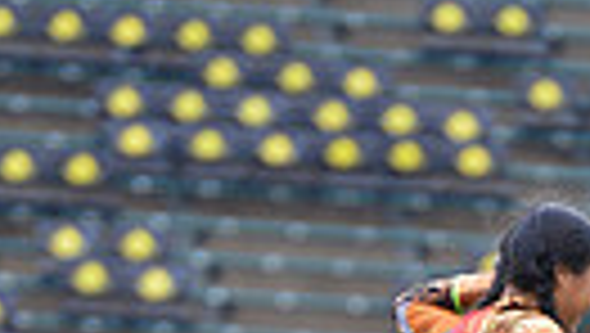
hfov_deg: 2.1
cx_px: 624
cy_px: 796
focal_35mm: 1007
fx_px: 15770
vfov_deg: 1.2
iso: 640
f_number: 4.5
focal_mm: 280
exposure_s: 1/200
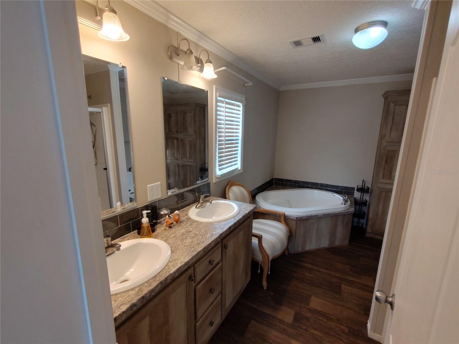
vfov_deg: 78.1
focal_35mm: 16
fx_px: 212
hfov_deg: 94.5
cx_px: 230
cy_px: 172
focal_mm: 1.66
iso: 263
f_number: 2.2
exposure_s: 1/40
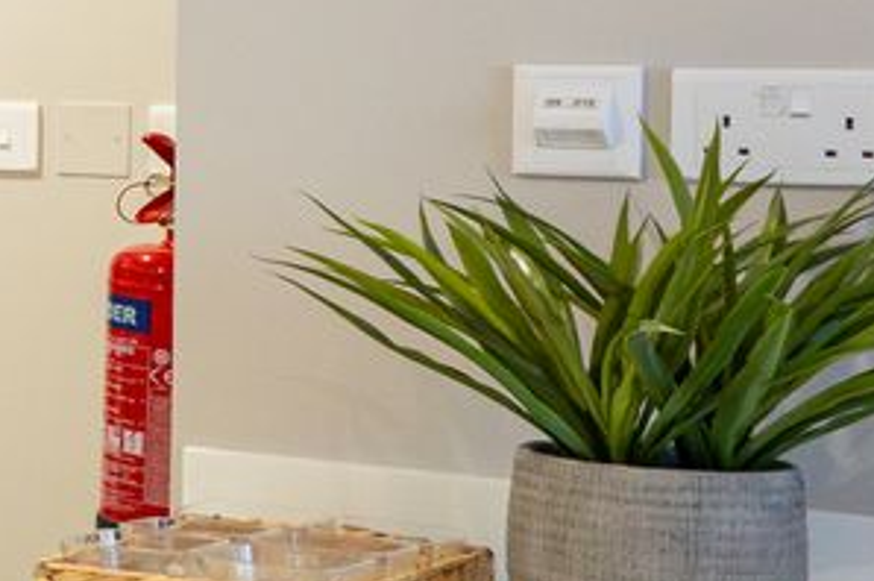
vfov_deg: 12.1
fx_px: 2716
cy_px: 74
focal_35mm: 112
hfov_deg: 12.7
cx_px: -1390
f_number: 8
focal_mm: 16
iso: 1600
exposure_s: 1/80
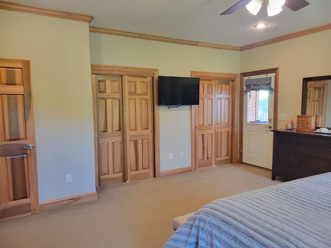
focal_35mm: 26
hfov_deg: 67.3
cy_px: 124
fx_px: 249
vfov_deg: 53.1
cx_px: 166
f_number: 1.8
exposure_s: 1/40
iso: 250
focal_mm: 5.4
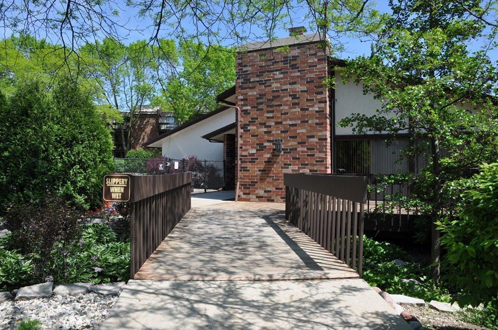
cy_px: 165
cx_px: 249
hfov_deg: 67.4
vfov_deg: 47.8
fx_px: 373
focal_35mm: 27
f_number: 8
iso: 200
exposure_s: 1/250
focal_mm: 18
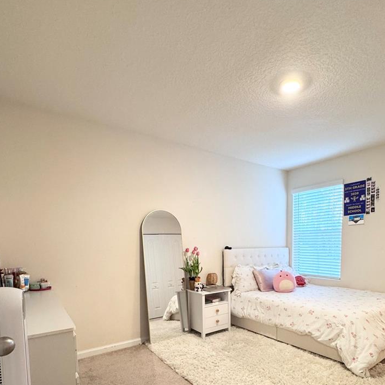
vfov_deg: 69.4
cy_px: 267
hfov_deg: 71.6
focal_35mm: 21
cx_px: 225
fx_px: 264
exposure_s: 1/60
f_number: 2.2
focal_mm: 2.22
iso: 200
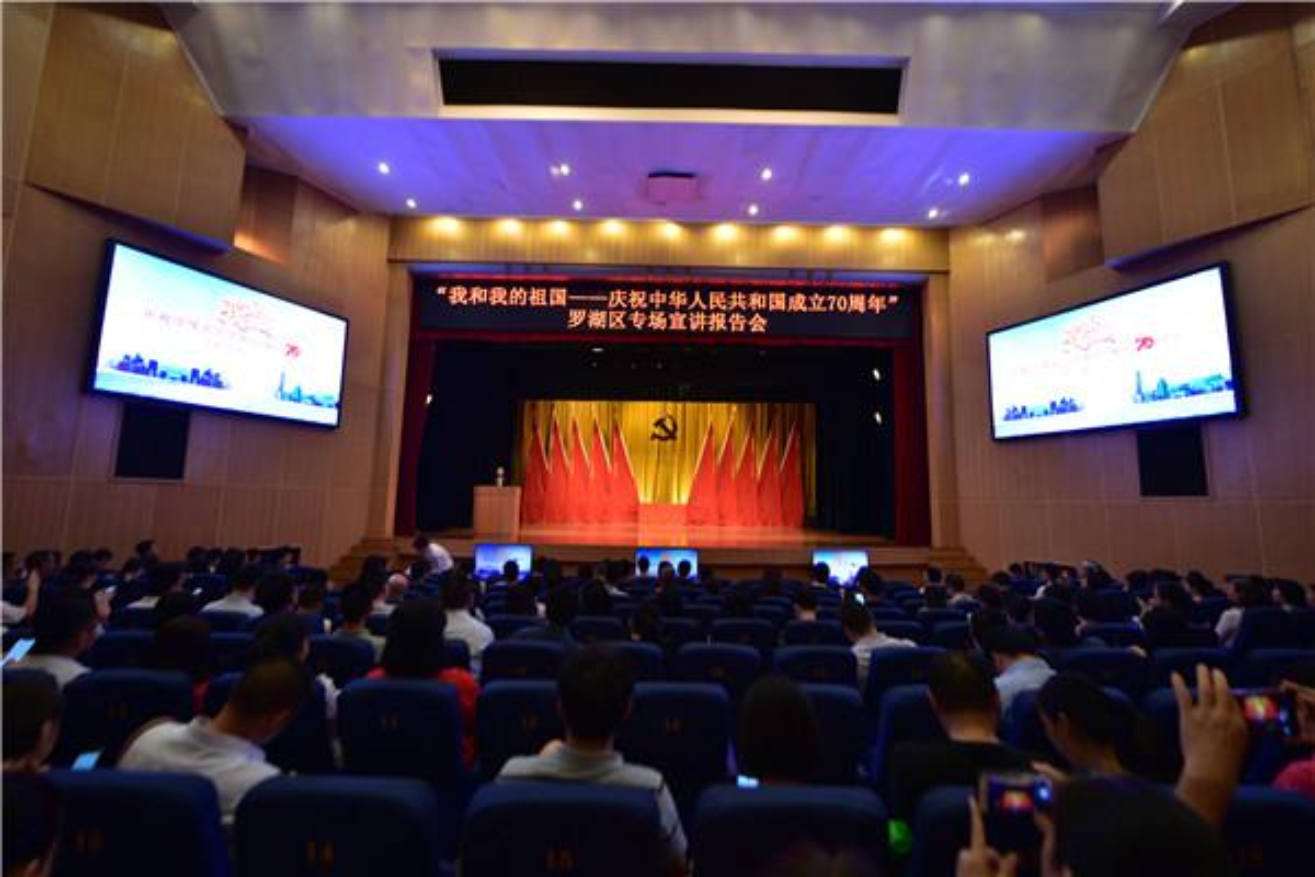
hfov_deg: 96.7
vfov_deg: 73.7
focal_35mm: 16
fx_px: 584
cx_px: 658
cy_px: 438
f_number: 2.8
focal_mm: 16
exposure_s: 1/30
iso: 320
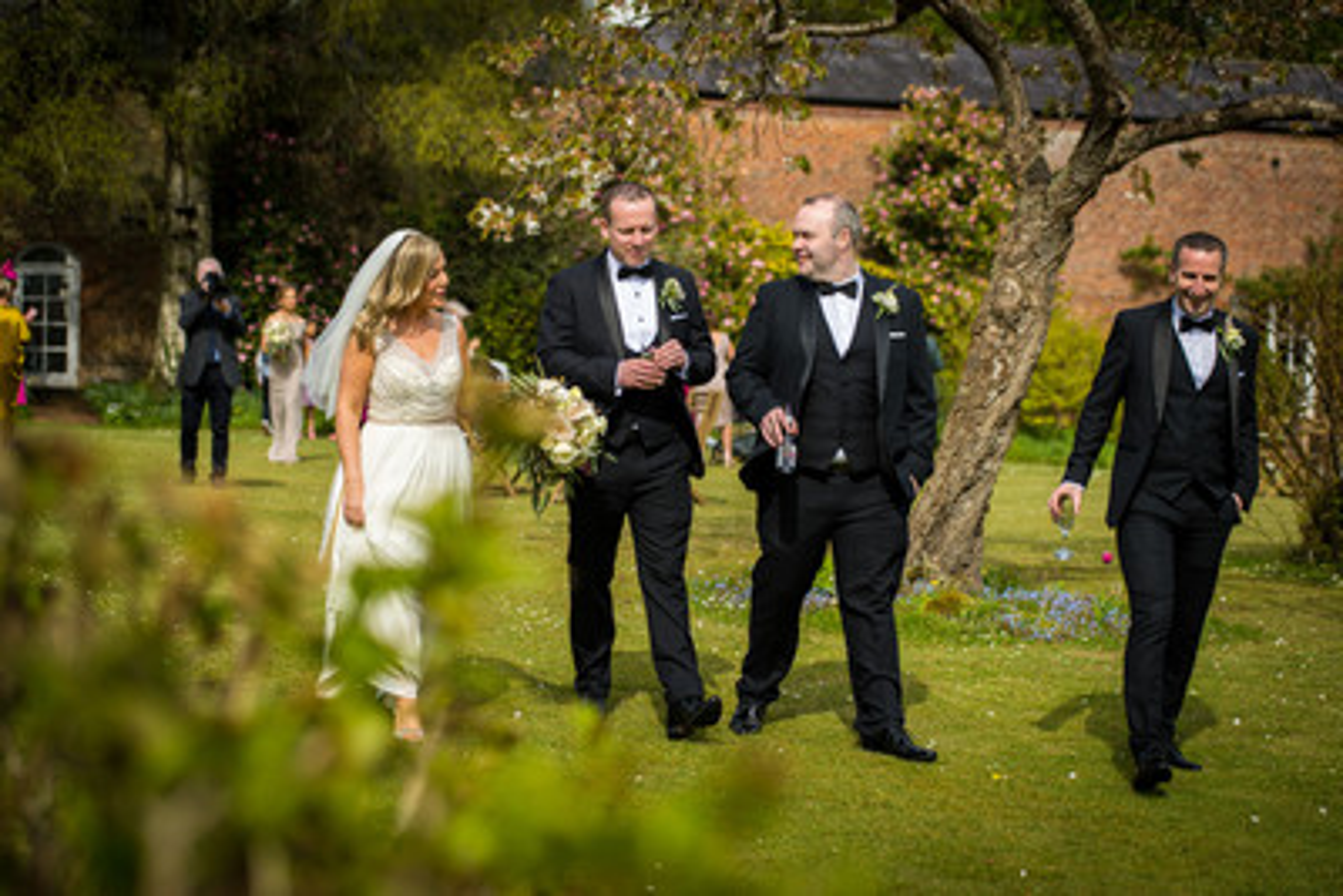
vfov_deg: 13.4
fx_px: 3806
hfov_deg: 20.0
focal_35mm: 102
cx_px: 672
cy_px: 448
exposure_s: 1/1250
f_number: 2.8
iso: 100
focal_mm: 102
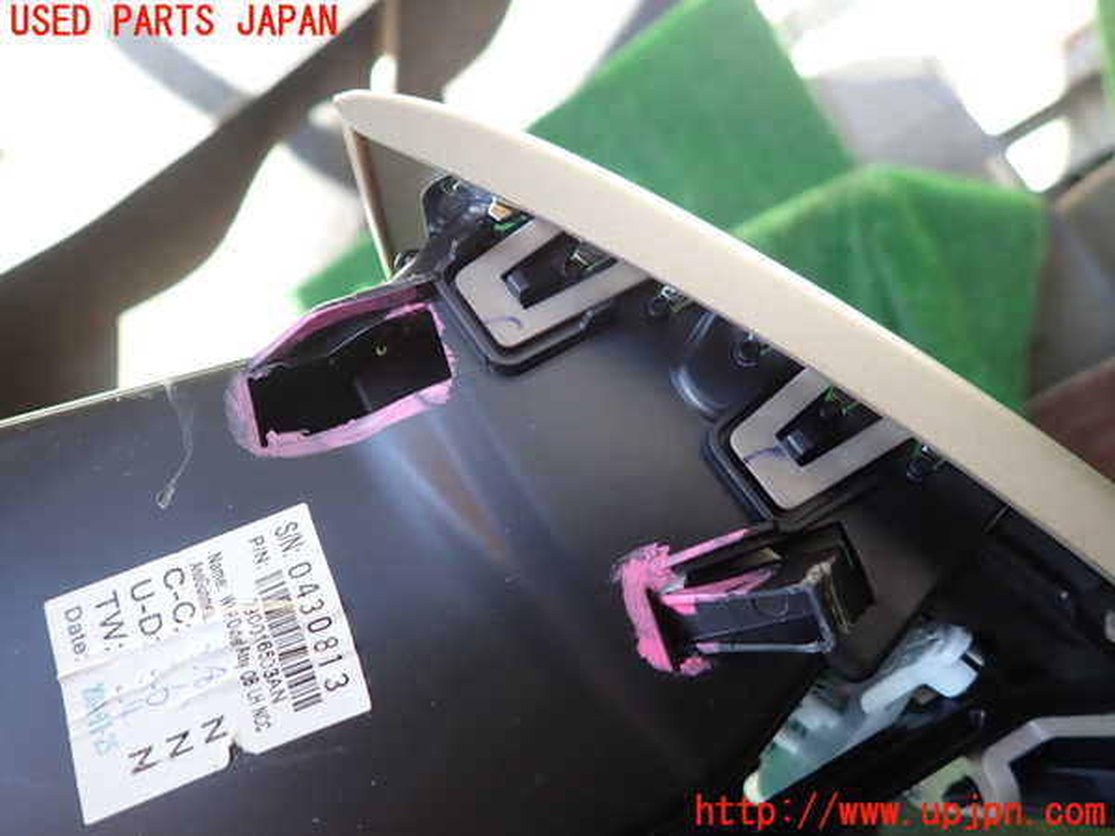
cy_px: 418
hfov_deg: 69.4
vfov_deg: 54.9
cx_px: 558
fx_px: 805
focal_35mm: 25
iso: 100
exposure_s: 1/100
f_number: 2
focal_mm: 4.5
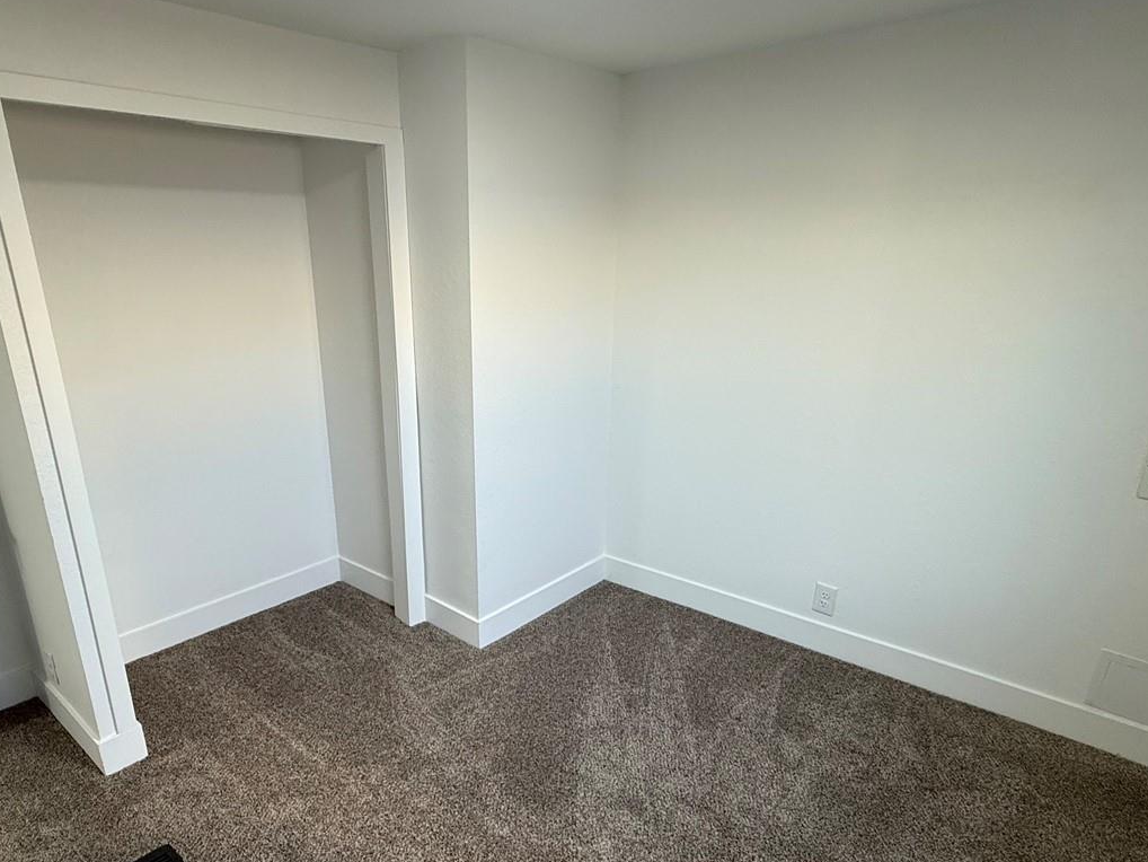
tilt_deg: -18.4
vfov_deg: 60.8
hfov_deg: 76.1
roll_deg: -0.2
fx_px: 730
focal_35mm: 22
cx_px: 514
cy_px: 500
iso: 125
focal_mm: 2.22
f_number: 2.2
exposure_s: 1/120
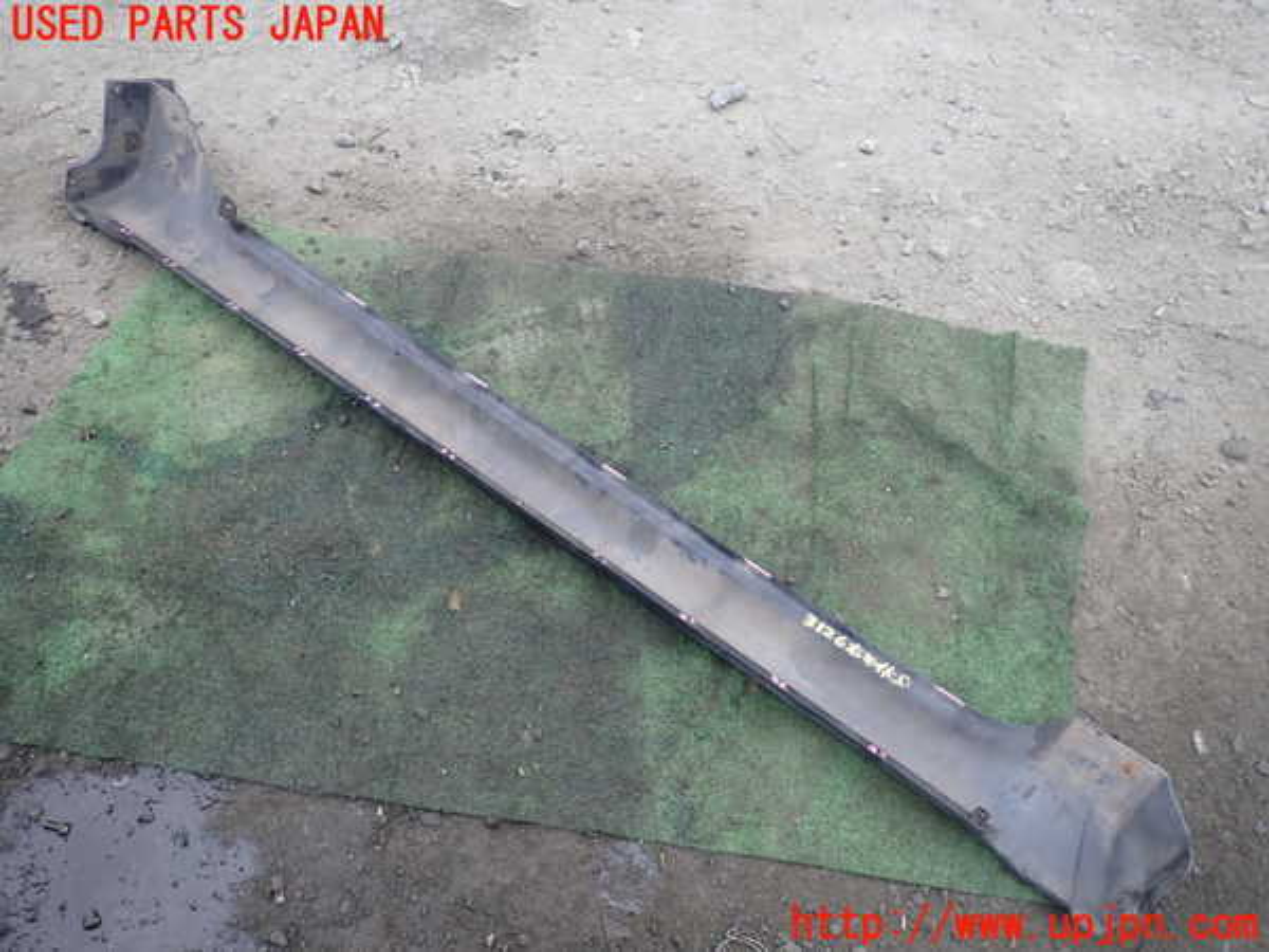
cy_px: 476
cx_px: 634
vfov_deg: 54.9
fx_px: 916
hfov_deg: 69.4
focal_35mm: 25
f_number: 2
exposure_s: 1/100
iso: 100
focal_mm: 4.5
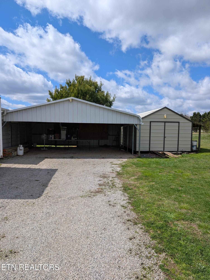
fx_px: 194
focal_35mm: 24
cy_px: 140
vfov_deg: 71.5
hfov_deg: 56.9
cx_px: 105
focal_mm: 6.9
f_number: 1.68
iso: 20
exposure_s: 1/1653
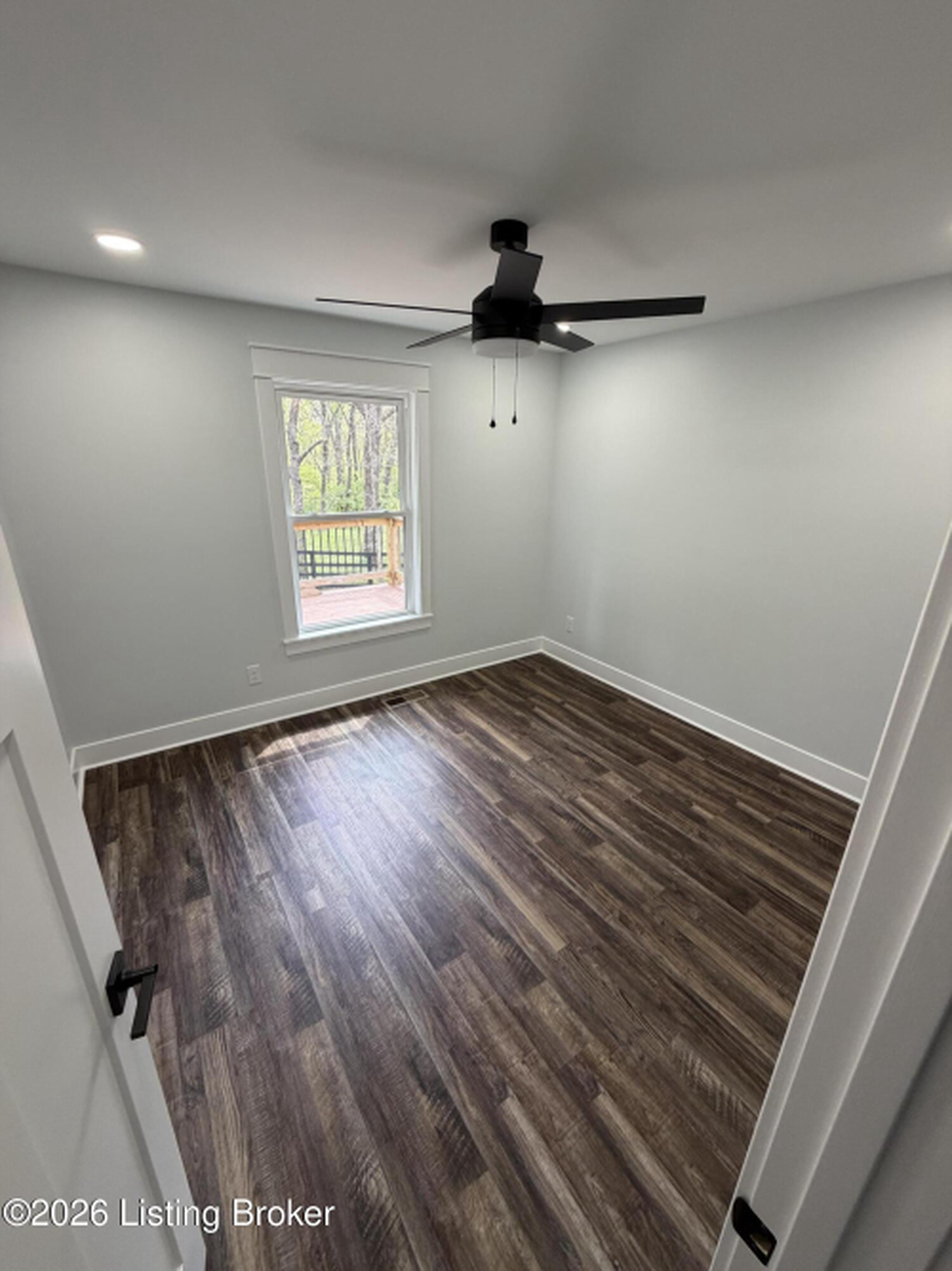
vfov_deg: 102.1
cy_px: 636
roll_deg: -0.4
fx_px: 514
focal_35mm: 14
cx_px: 476
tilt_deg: -19.7
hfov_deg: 85.7
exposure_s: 1/121
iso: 200
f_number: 2.2
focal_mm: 2.22
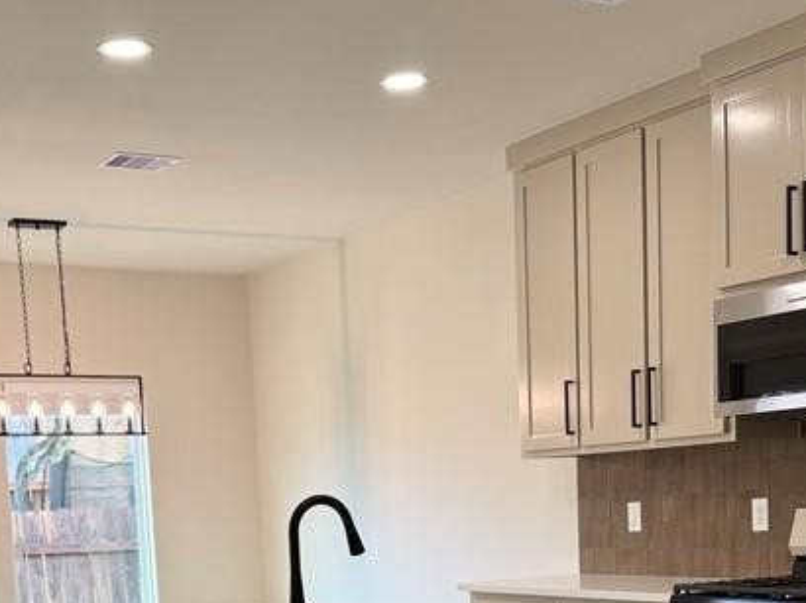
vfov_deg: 23.1
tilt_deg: -5.8
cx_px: 332
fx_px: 1396
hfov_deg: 32.1
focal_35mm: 60
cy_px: 642
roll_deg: +2.7
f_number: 1.78
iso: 100
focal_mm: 6.76
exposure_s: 1/120
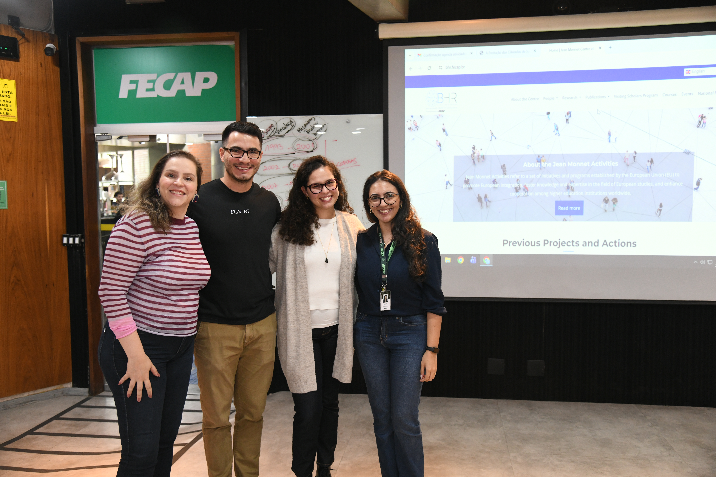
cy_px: 238
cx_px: 358
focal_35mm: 32
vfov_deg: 41.1
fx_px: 636
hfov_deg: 58.7
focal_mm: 32
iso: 2000
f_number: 4.5
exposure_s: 1/100
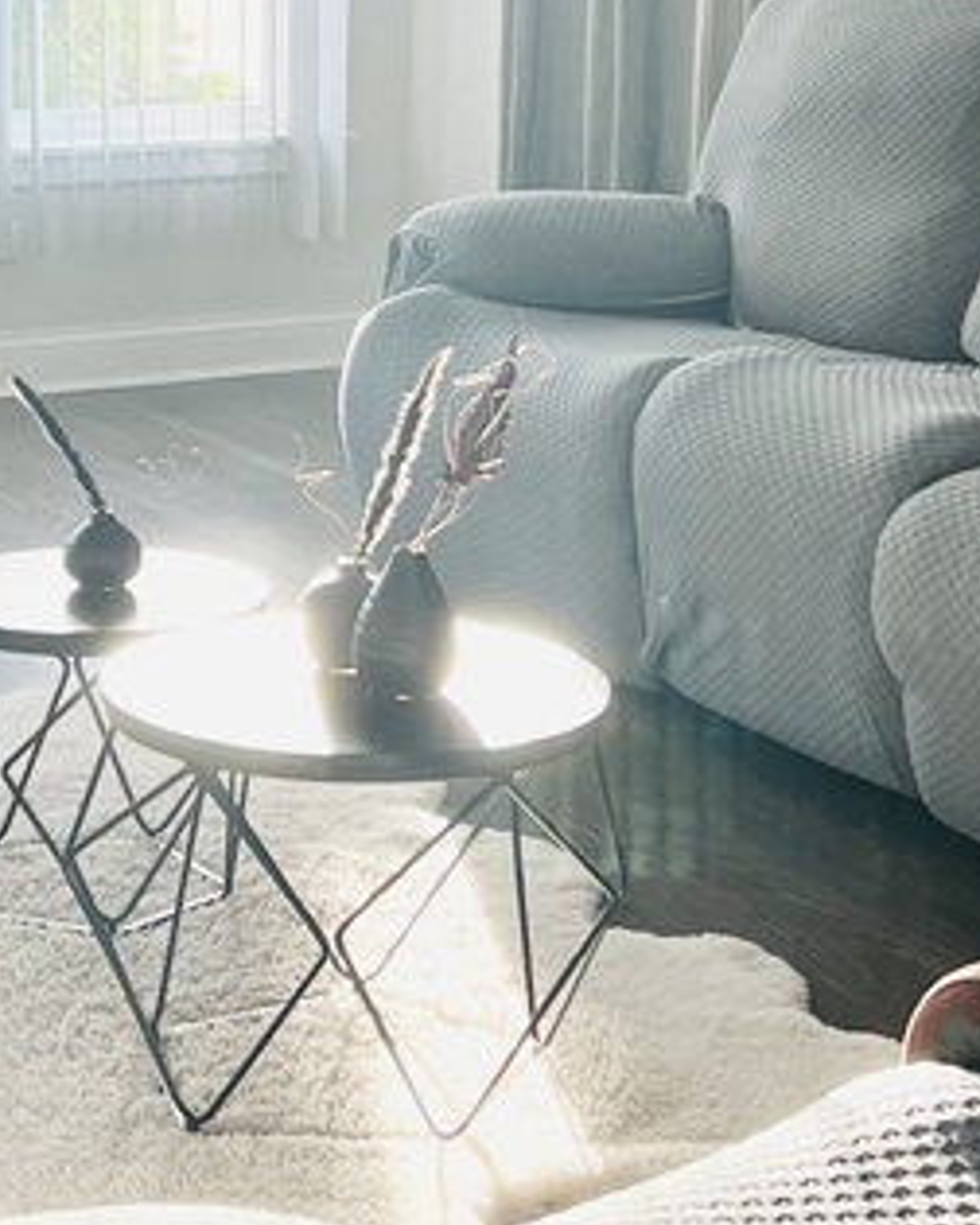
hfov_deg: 17.6
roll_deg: -0.5
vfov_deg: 21.4
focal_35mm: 87
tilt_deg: -6.1
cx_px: 311
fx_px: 3154
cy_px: 93
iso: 64
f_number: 1.5
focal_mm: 5.7
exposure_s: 1/120
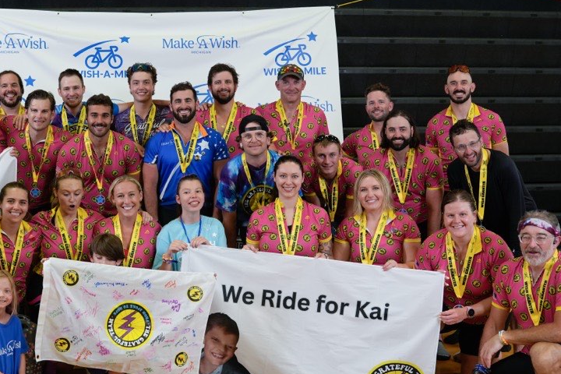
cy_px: 181
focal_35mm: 50
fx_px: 779
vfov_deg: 27.0
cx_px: 123
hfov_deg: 38.3
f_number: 3.5
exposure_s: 1/125
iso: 1000
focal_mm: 24
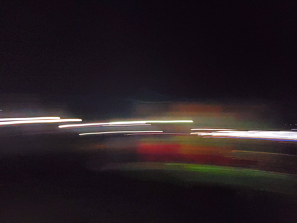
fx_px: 223
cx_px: 148
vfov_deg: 53.1
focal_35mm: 26
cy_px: 112
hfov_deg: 67.3
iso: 2500
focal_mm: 4.3
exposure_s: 1/12
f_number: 1.5
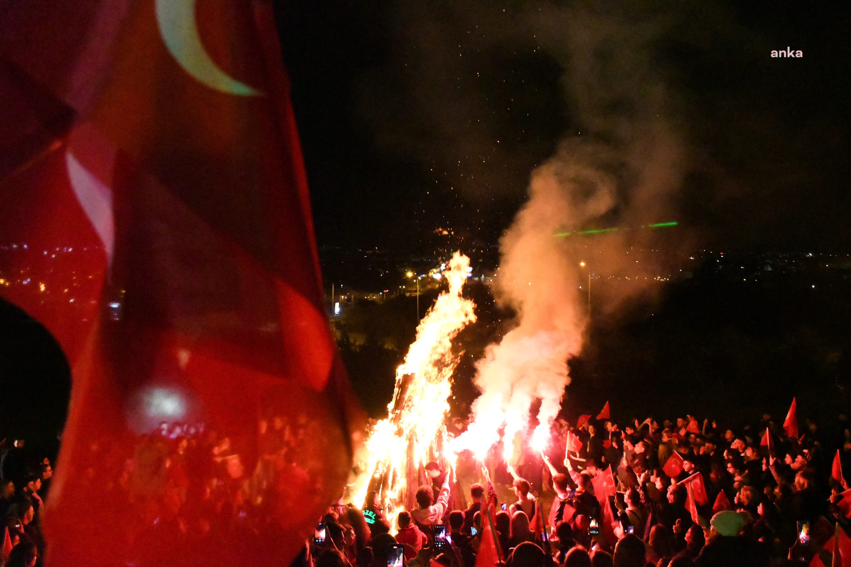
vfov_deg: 40.0
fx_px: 780
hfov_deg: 57.2
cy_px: 284
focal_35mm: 33
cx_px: 426
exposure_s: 1/160
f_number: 6.3
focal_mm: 22
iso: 40000
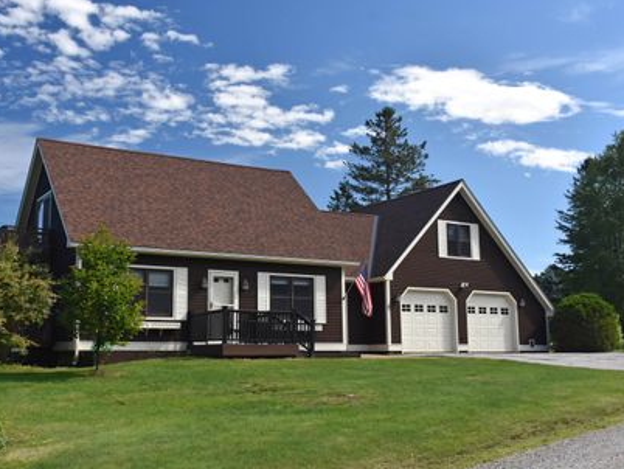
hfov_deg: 43.7
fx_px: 776
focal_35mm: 43
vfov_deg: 33.6
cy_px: 231
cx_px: 258
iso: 720
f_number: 8
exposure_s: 1/500
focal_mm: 24
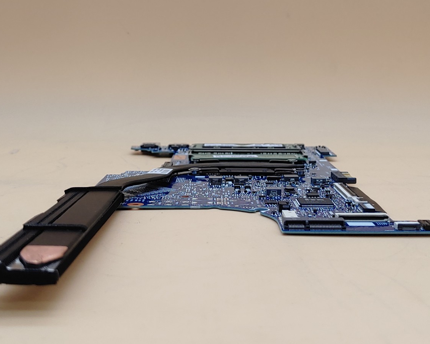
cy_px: 162
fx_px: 649
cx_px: 209
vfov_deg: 29.7
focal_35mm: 51
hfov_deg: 36.7
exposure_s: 1/127
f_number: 1.8
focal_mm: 4.36
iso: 50
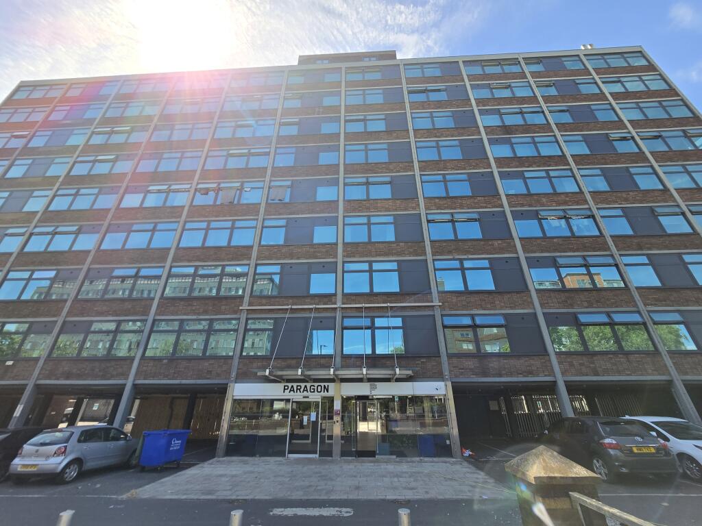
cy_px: 263
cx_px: 351
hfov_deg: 106.2
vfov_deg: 89.9
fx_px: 264
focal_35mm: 13
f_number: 2.2
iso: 50
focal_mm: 2.2
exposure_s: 1/654
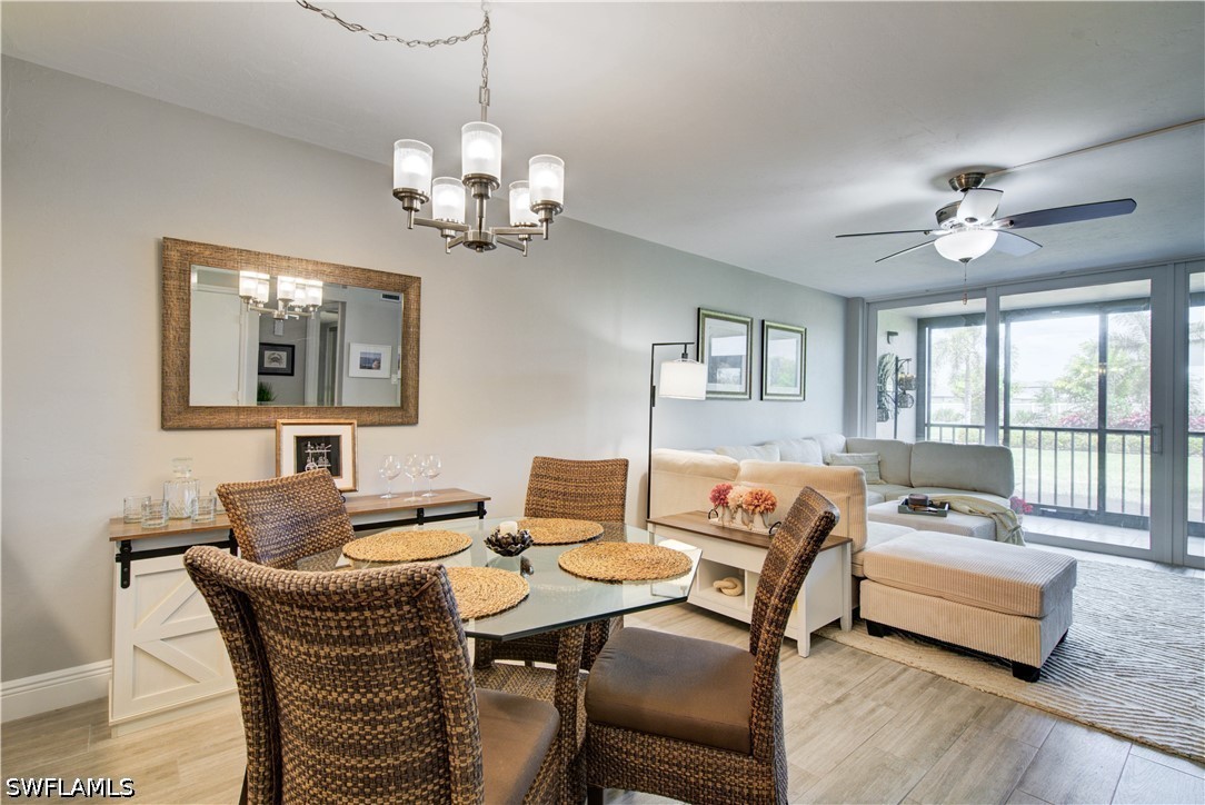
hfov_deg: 96.7
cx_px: 602
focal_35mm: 16
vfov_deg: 73.8
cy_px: 402
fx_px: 536
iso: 400
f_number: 8
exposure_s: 1/6
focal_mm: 16
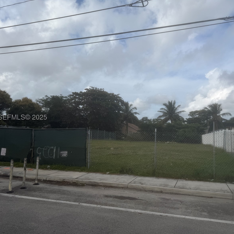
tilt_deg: +4.0
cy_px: 119
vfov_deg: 55.6
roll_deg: -2.3
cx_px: 118
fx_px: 222
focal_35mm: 29
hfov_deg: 55.6
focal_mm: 6.76
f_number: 1.78
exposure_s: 1/5714
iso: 80
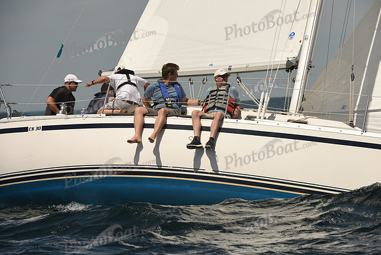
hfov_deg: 7.4
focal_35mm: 280
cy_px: 128
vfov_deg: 4.9
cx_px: 190
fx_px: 2964
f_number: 9
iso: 250
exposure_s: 1/1000
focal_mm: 280
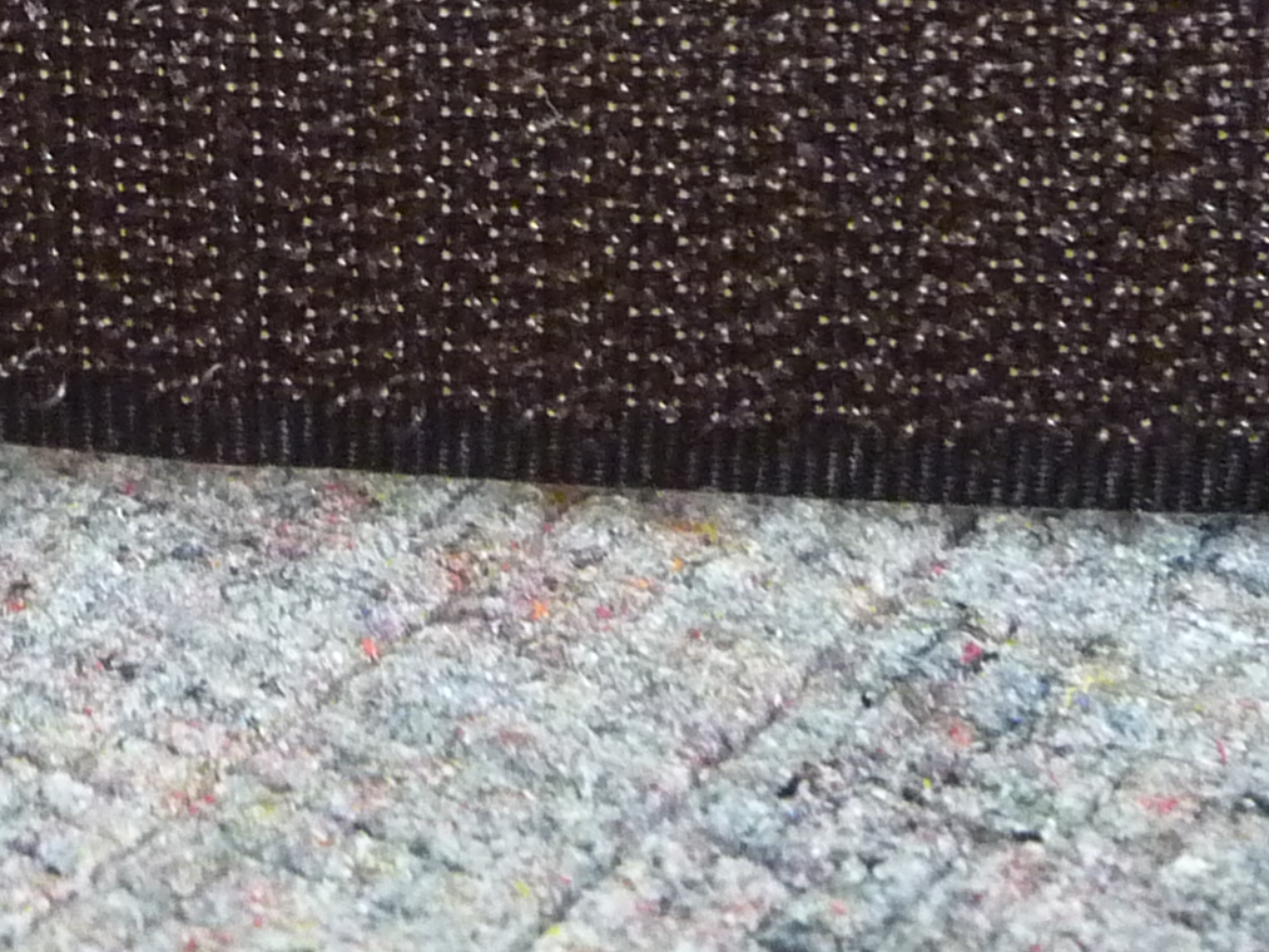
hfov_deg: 20.5
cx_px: 58
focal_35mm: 93
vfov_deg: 15.8
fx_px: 3410
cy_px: 175
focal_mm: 4.5
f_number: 2.8
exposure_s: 1/20
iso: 400
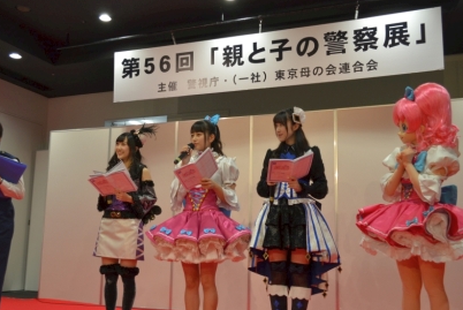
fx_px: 541
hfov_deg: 46.3
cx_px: 215
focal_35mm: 42
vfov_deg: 32.0
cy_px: 161
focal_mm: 22
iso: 400
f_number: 4.5
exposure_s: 1/80
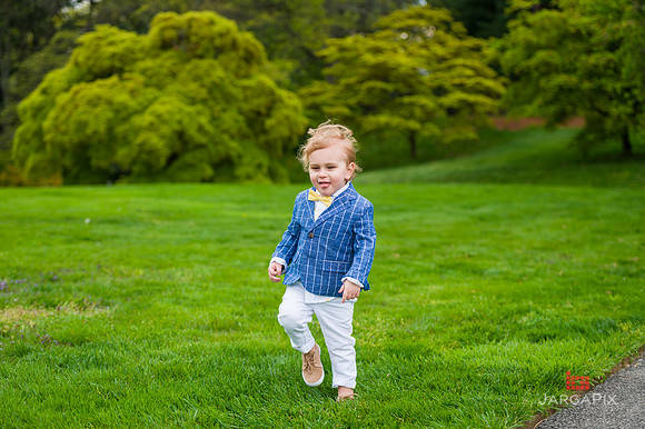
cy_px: 214
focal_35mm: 70
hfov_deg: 28.9
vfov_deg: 19.4
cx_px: 322
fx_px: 1253
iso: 200
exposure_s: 1/800
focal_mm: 70
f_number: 3.5
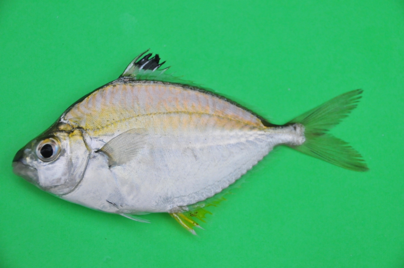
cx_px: 202
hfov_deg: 20.9
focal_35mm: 98
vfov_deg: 14.0
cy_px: 134
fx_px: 1093
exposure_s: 1/800
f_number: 6.3
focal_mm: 65
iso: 1000
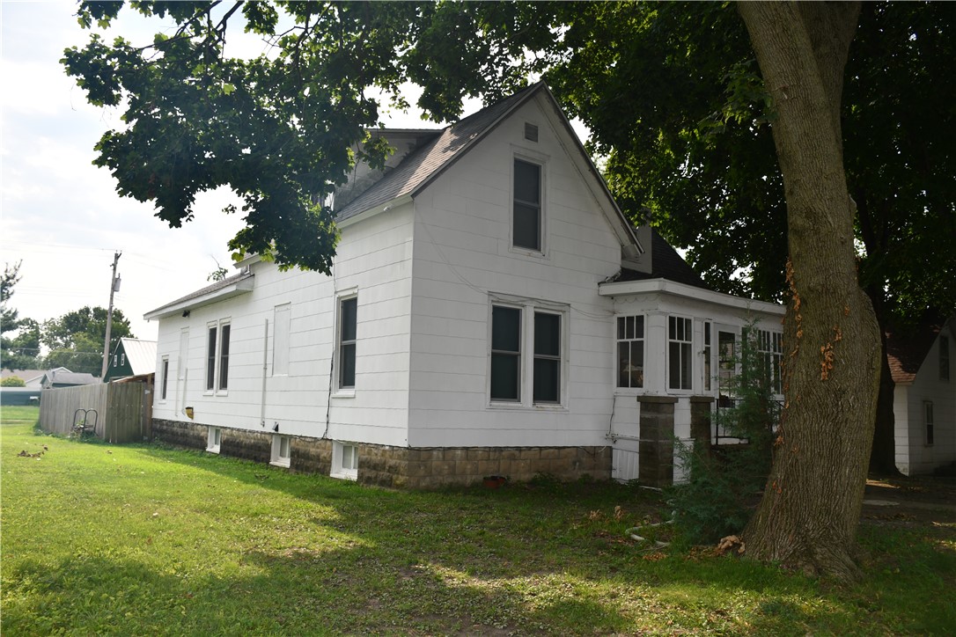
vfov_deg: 47.9
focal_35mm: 27
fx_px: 717
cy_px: 318
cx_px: 478
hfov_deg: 67.4
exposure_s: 1/250
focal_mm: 18
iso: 100
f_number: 6.3
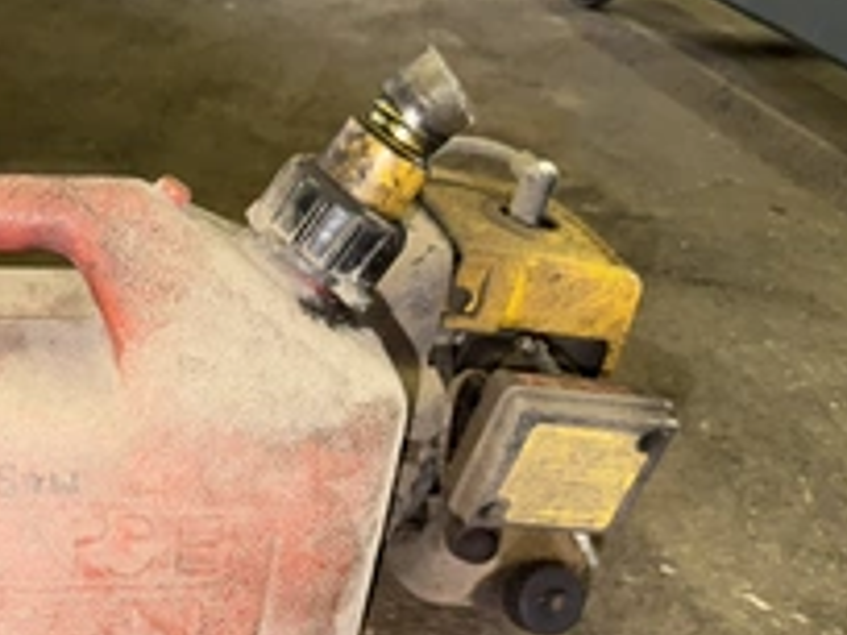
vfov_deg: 29.9
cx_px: 50
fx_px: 1150
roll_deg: -1.7
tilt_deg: -39.0
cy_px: 544
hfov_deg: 37.2
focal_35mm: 47
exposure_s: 1/17
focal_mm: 6.76
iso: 64
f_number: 1.78
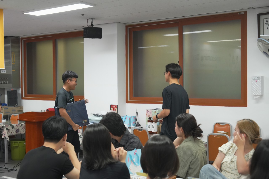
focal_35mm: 51
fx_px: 381
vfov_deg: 26.5
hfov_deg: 38.9
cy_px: 90
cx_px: 134
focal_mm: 51
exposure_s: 1/160
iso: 4000
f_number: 4.5
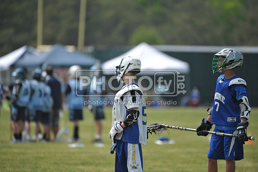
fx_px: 2865
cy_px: 86
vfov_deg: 3.4
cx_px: 129
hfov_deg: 5.2
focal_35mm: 400
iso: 640
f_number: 4
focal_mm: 400
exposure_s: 1/3200
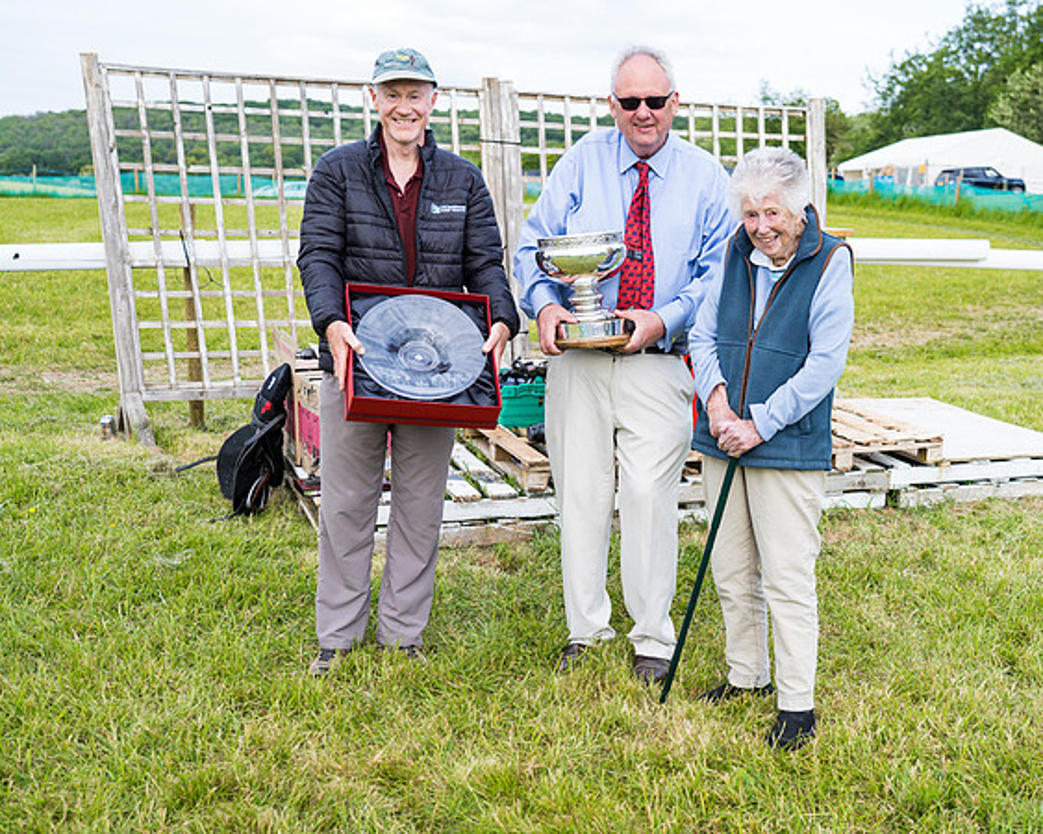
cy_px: 415
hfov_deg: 43.0
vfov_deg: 35.4
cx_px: 681
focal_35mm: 42
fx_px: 1305
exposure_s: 1/160
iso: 50
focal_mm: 34
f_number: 4
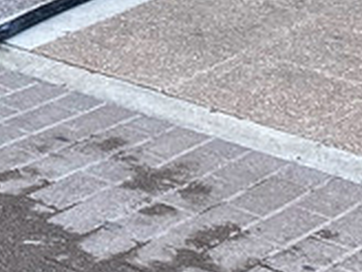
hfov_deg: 11.0
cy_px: -487
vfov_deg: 7.8
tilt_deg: -0.6
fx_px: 1767
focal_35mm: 169
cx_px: -253
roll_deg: -1.0
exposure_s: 1/199
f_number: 1.8
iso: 32
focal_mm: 4.25
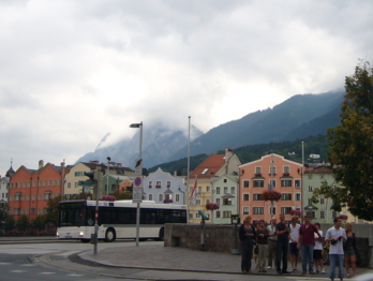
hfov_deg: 31.0
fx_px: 669
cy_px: 124
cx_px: 240
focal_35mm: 62
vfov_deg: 23.7
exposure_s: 1/80
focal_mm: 5.7
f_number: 3
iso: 80
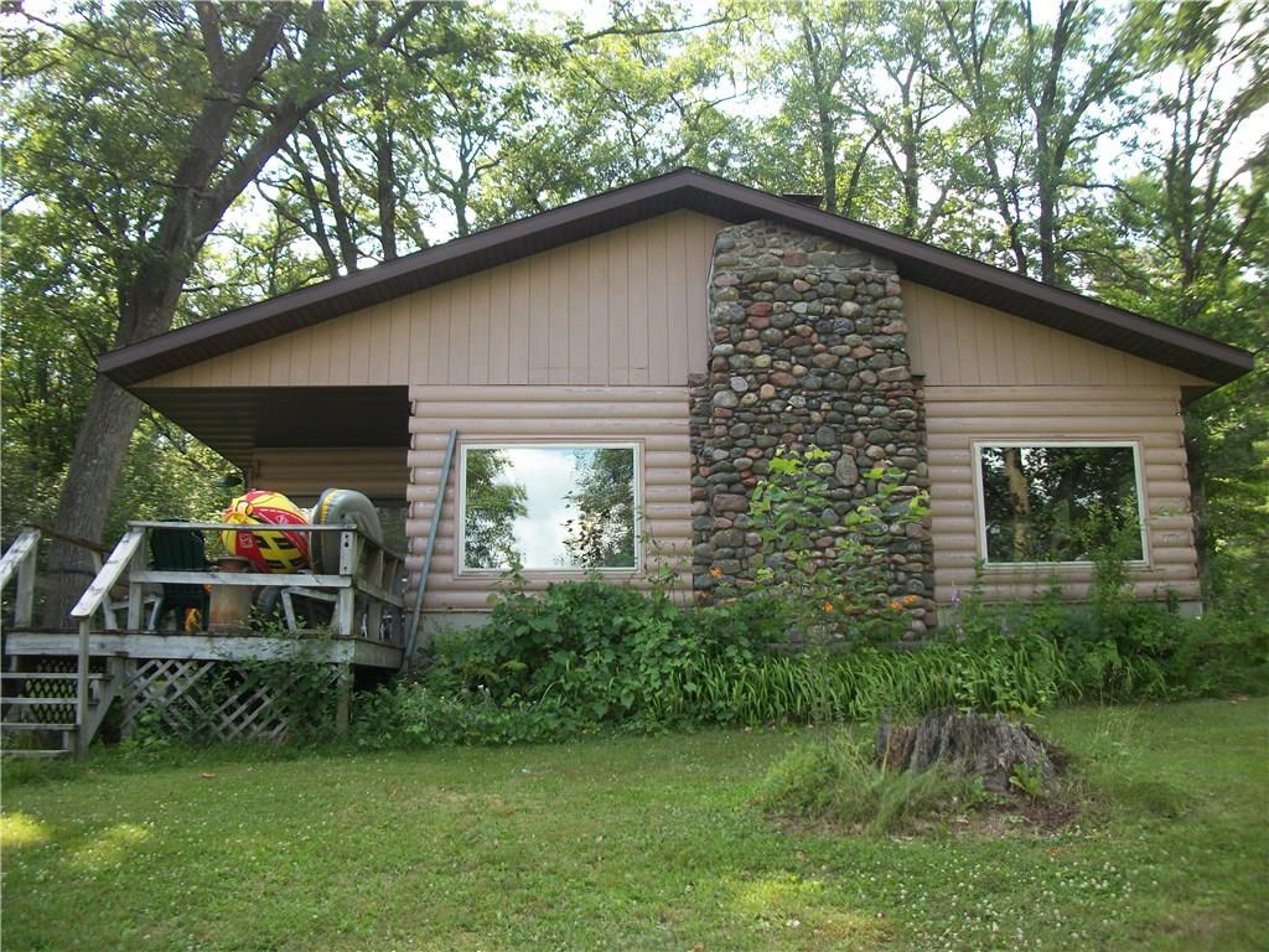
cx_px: 634
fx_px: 1173
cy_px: 476
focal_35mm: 32
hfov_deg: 56.8
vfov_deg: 44.2
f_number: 2.9
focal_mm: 5.7
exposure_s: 1/160
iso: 80
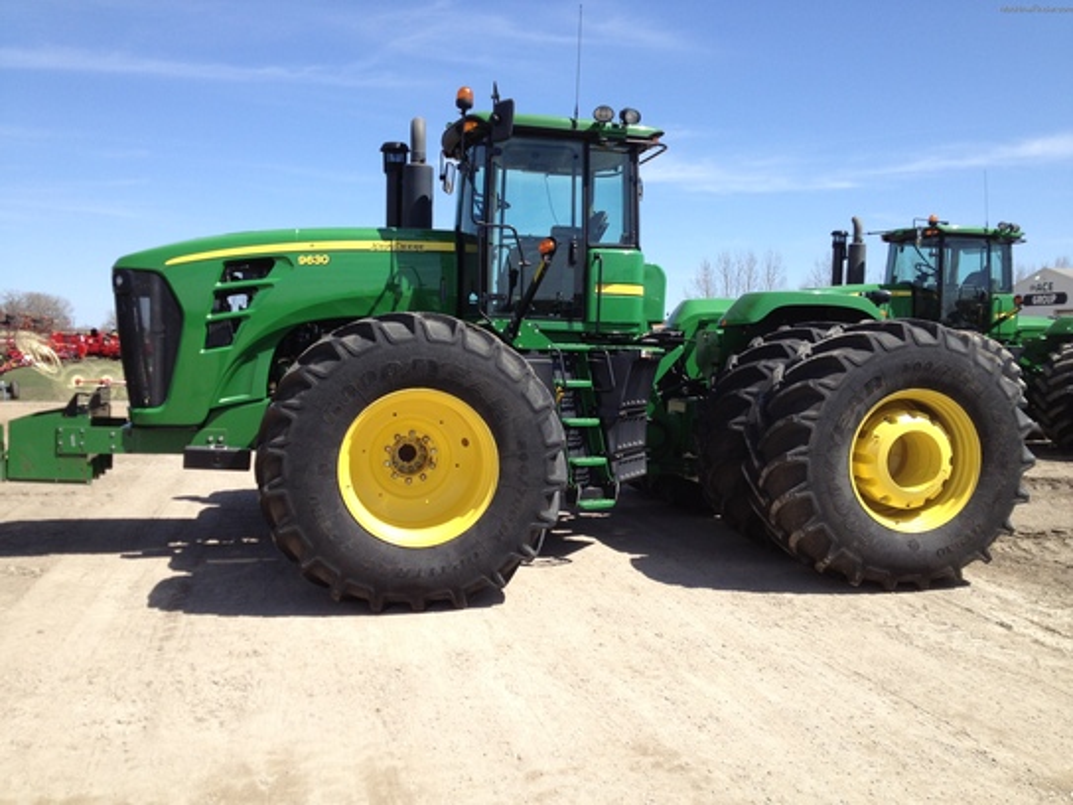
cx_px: 536
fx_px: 1085
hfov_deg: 52.6
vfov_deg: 40.7
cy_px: 402
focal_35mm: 35
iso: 50
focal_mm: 4.28
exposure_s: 1/1314
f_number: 2.4
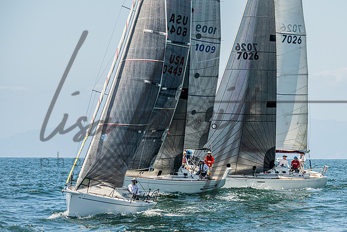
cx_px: 210
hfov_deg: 10.6
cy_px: 138
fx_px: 1870
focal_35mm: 194
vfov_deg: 7.1
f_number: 5.6
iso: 320
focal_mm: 155
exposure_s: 1/1250
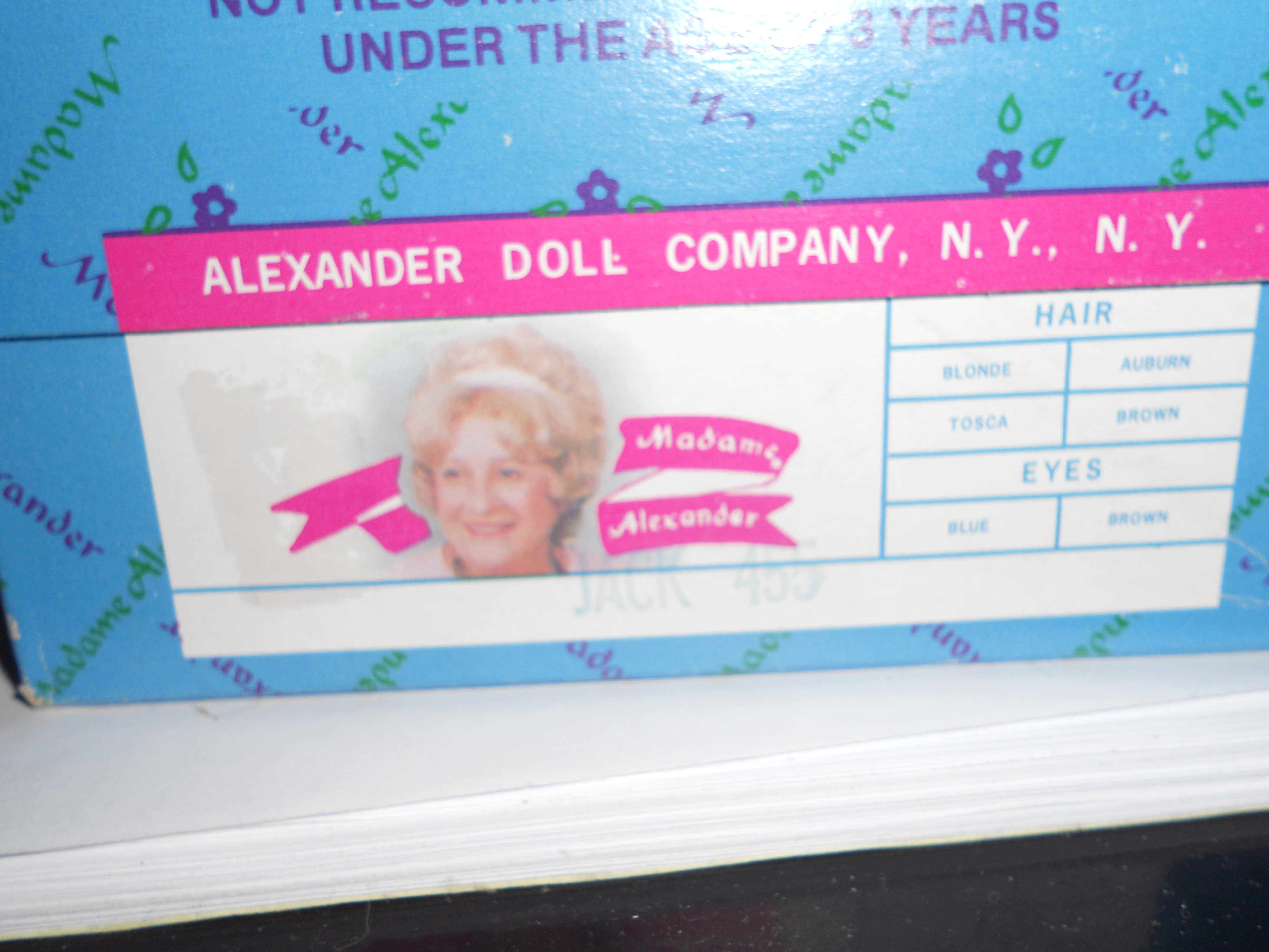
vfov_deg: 44.2
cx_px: 634
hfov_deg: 56.8
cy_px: 476
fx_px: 1173
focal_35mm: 32
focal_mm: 5.8
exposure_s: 1/25
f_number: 8.8
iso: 80
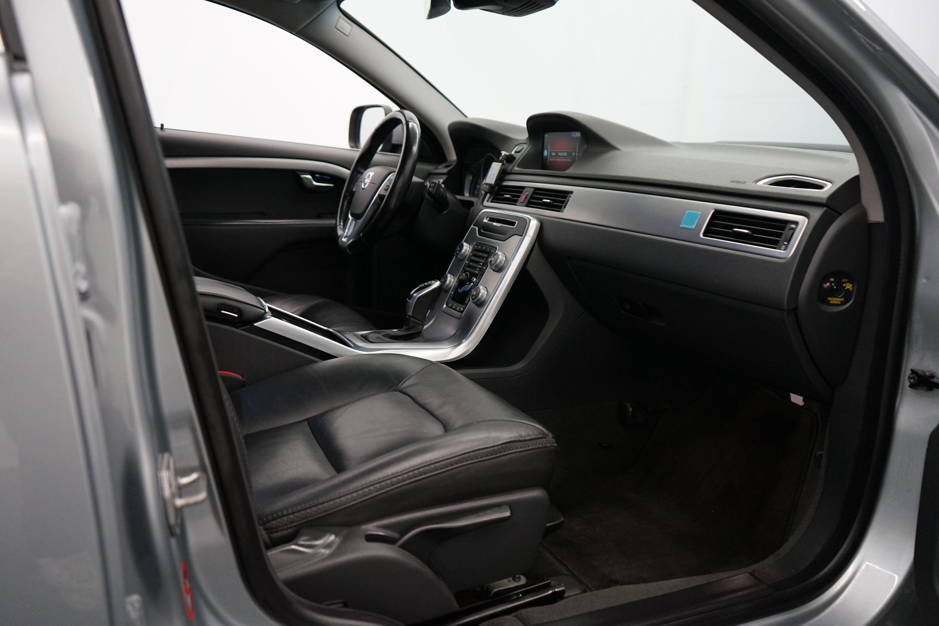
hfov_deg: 63.7
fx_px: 756
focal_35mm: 29
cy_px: 313
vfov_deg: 45.0
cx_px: 470
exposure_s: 1/160
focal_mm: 29
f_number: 3.5
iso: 2000
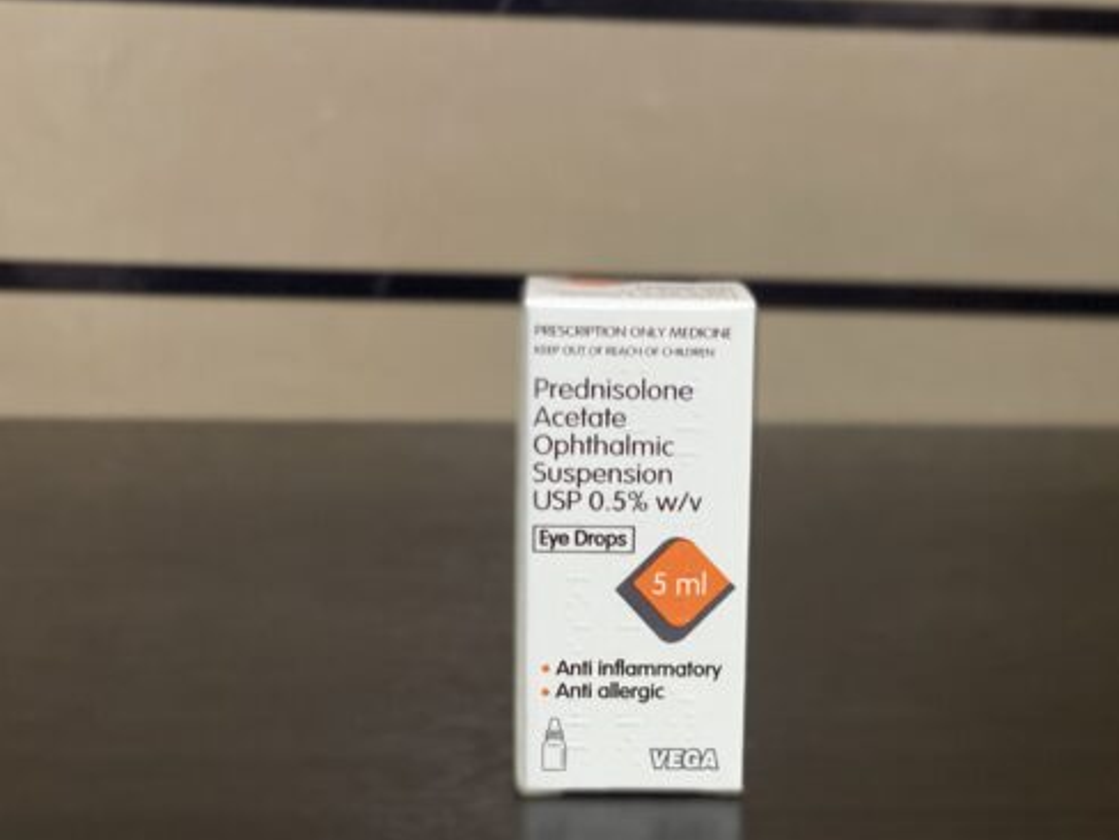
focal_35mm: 64
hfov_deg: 30.2
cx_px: 686
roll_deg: -0.6
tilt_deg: -9.5
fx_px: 2069
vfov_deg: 22.9
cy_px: 512
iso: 320
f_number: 2
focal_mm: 6
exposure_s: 1/40
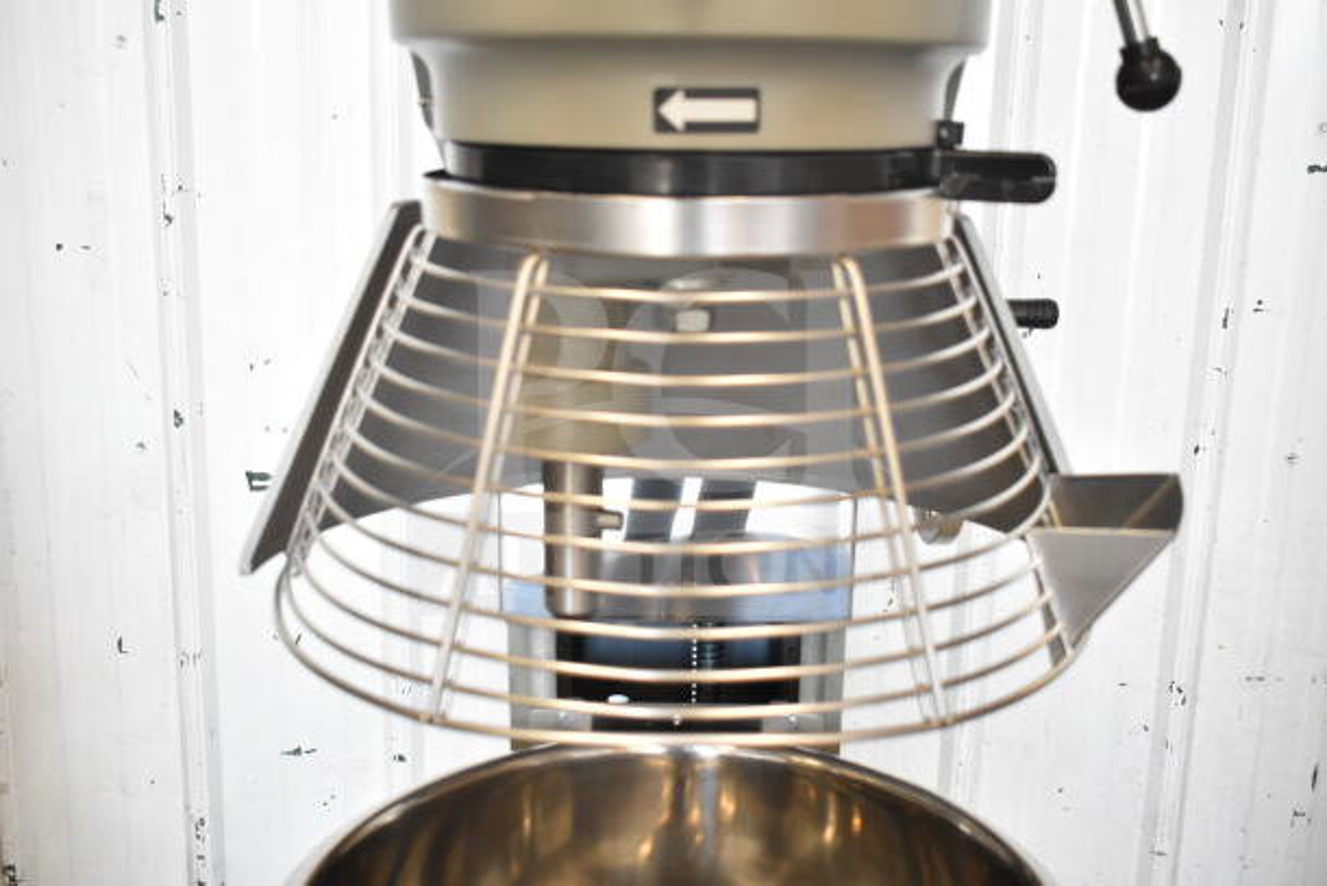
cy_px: 443
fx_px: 1438
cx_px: 664
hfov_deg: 49.5
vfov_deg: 34.2
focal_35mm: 39
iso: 1600
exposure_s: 1/80
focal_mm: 26
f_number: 4.5
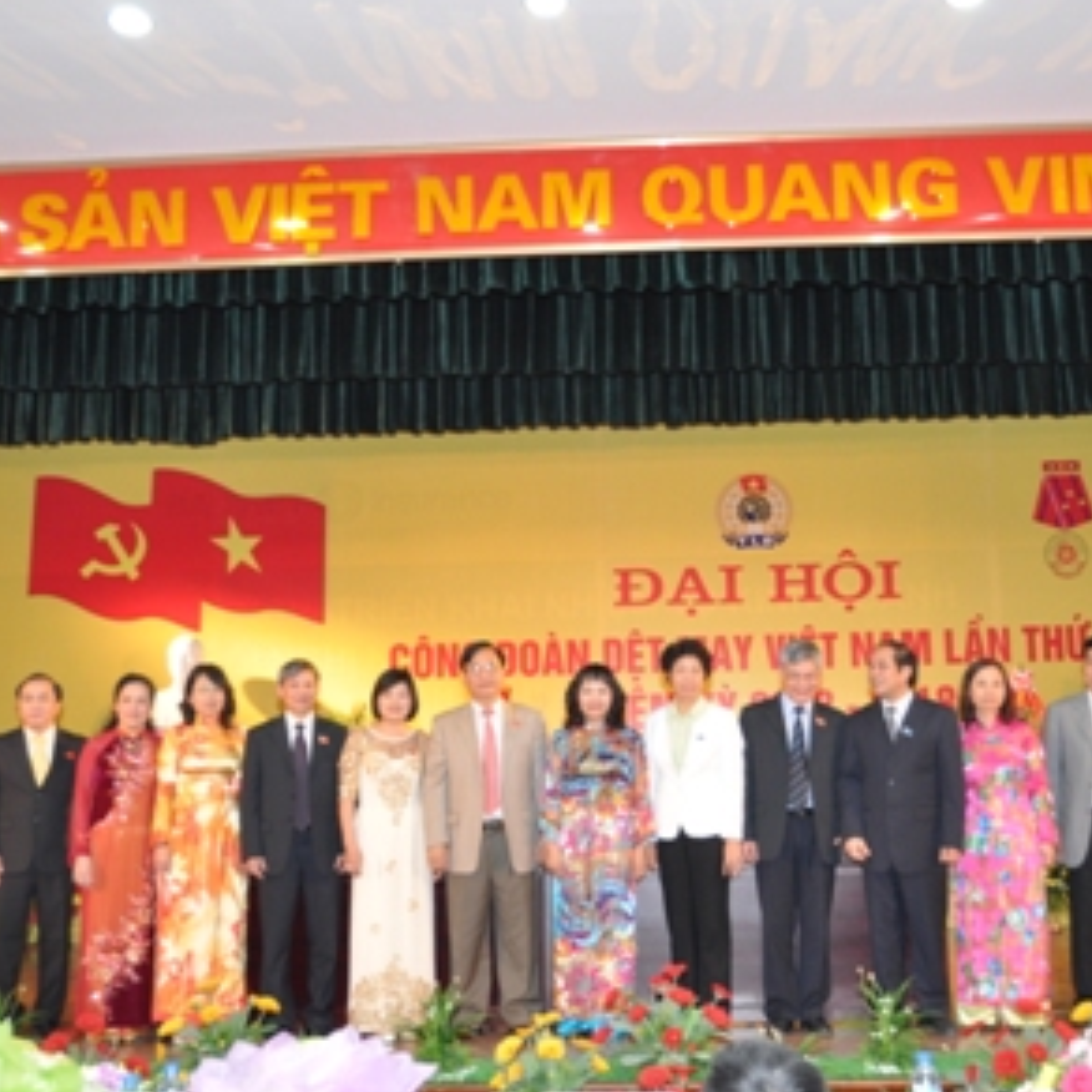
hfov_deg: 39.1
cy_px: 539
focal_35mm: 43
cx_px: 613
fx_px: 1535
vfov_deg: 39.2
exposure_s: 1/60
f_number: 4
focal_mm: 22
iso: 800
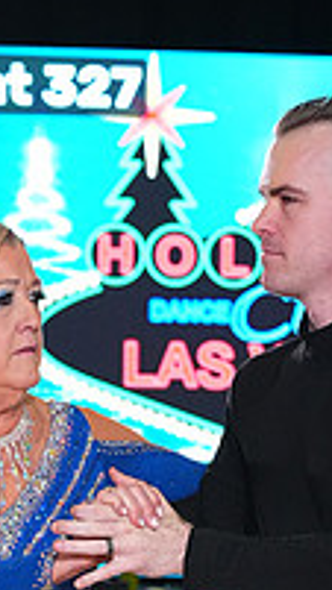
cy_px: 793
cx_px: 151
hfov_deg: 4.1
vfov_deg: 7.1
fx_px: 4681
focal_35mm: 299
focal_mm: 99
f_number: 7.1
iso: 6400
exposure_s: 1/320
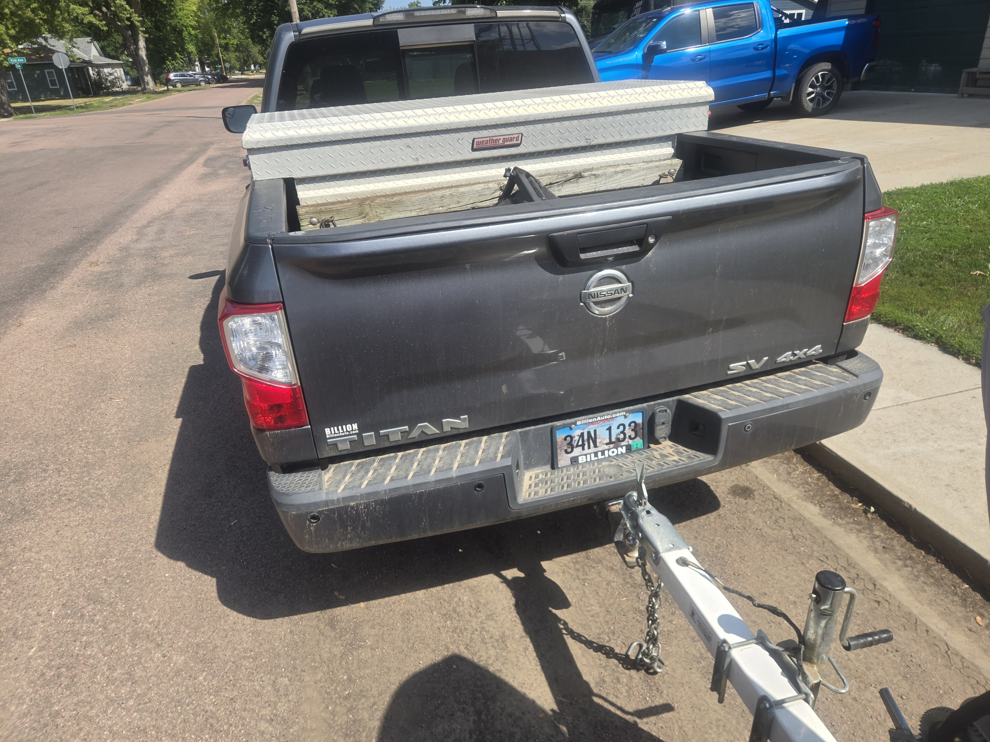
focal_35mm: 23
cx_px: 495
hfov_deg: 73.9
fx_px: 658
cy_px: 371
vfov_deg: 58.9
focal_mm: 5.4
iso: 25
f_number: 1.8
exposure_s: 1/1584
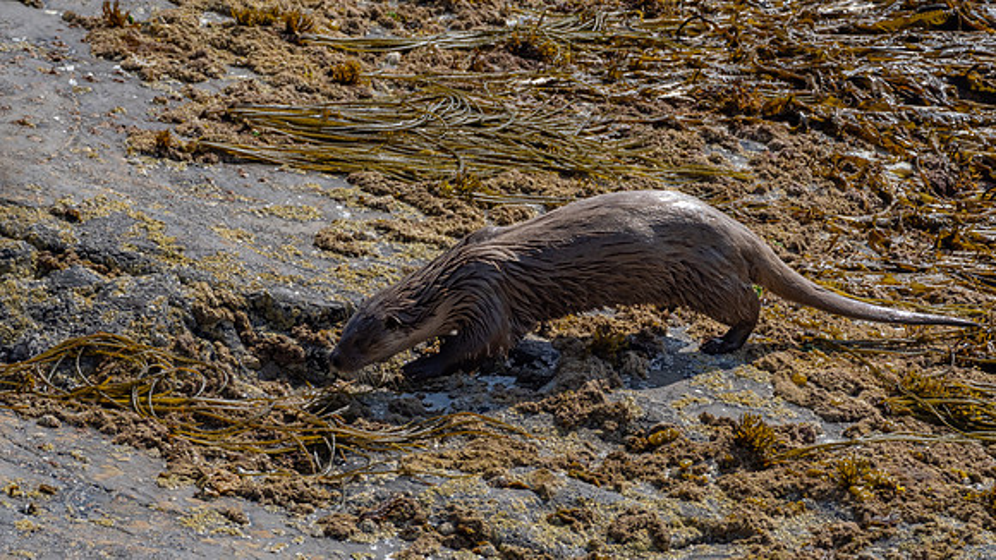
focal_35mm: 916
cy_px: 373
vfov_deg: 1.3
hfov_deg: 2.4
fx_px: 24193
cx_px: 498
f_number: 5.6
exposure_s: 1/1250
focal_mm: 420
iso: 200
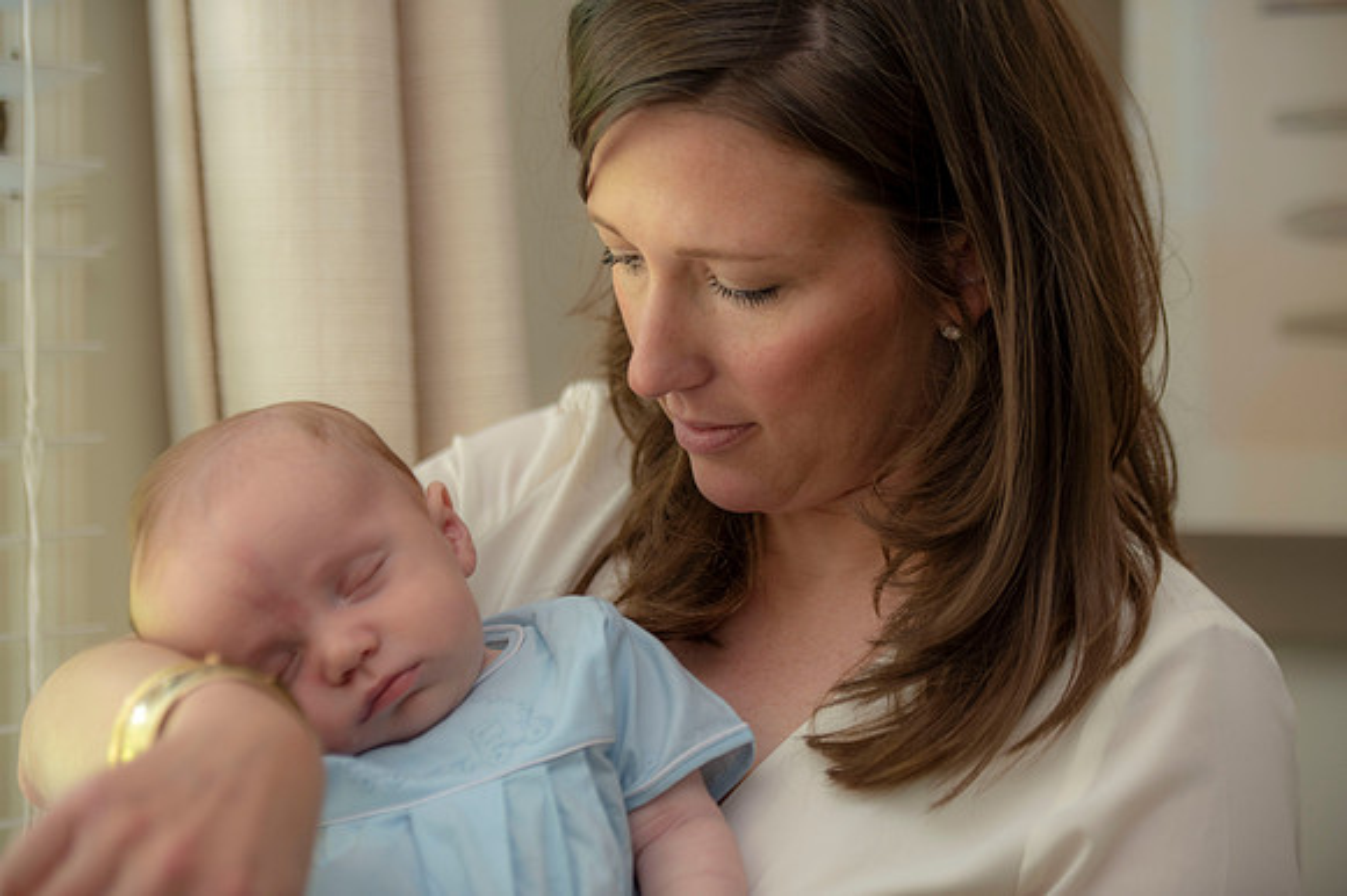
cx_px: 674
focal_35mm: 100
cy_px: 448
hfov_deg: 20.4
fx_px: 3739
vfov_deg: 13.7
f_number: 2.8
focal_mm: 100
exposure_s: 1/100
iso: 320
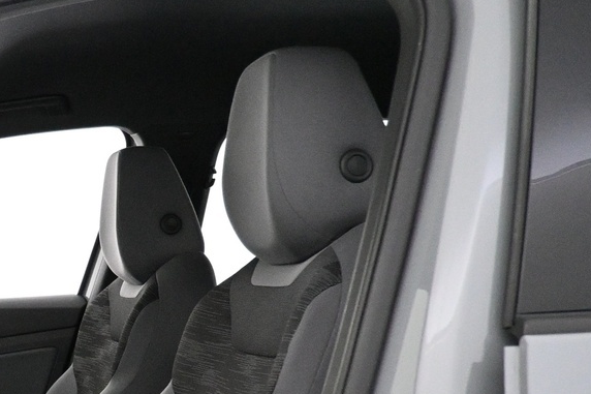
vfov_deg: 19.2
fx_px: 1116
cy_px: 434
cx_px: -206
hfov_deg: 25.1
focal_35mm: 68
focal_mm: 16
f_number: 3.5
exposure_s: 1/80
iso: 4000
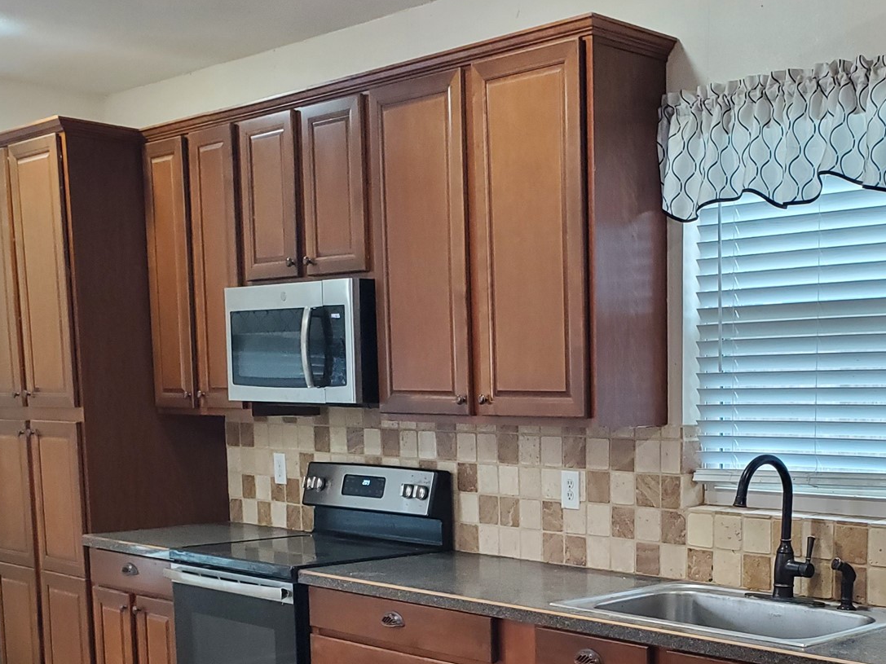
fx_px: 1254
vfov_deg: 28.9
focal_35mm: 49
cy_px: 553
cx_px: 698
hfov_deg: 37.6
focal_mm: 4.3
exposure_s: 1/40
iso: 320
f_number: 2.4
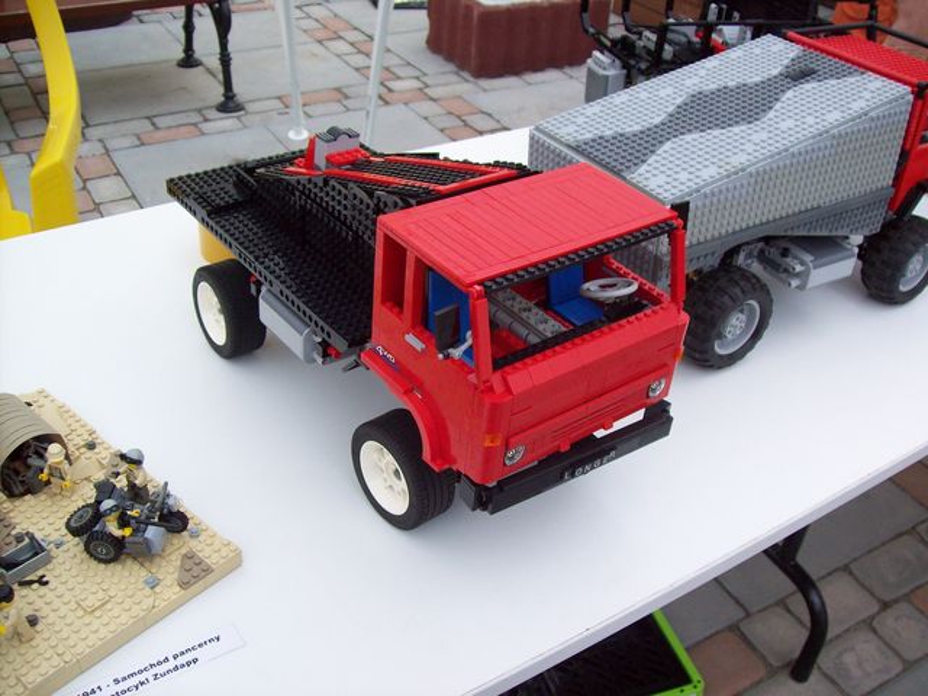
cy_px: 348
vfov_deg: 39.7
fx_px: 965
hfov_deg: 51.4
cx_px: 464
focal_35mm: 36
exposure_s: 1/186
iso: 80
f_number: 2.7
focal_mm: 6
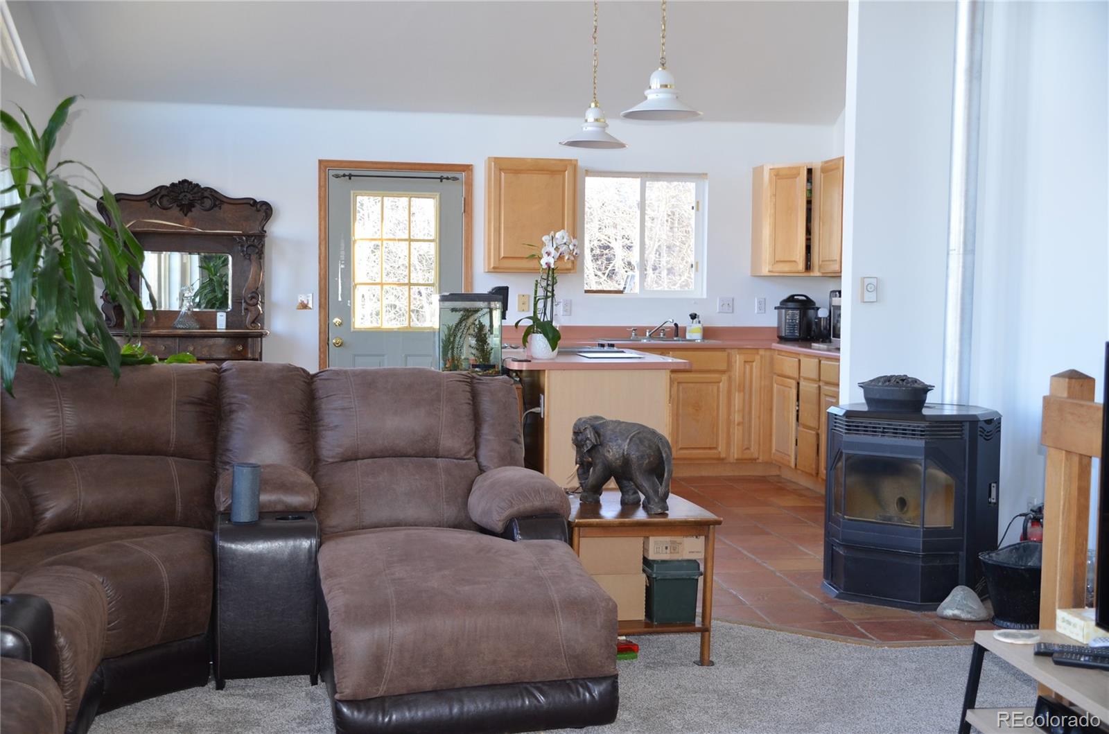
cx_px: 554
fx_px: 1337
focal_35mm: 44
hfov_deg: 45.1
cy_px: 367
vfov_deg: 30.7
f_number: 4
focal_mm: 29
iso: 400
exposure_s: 1/80
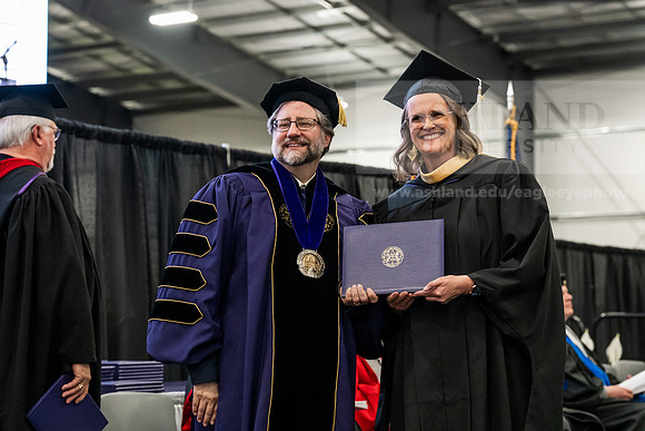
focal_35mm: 86
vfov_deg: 15.9
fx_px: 1541
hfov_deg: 23.6
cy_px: 216
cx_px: 322
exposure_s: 1/250
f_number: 5
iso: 6400
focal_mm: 86
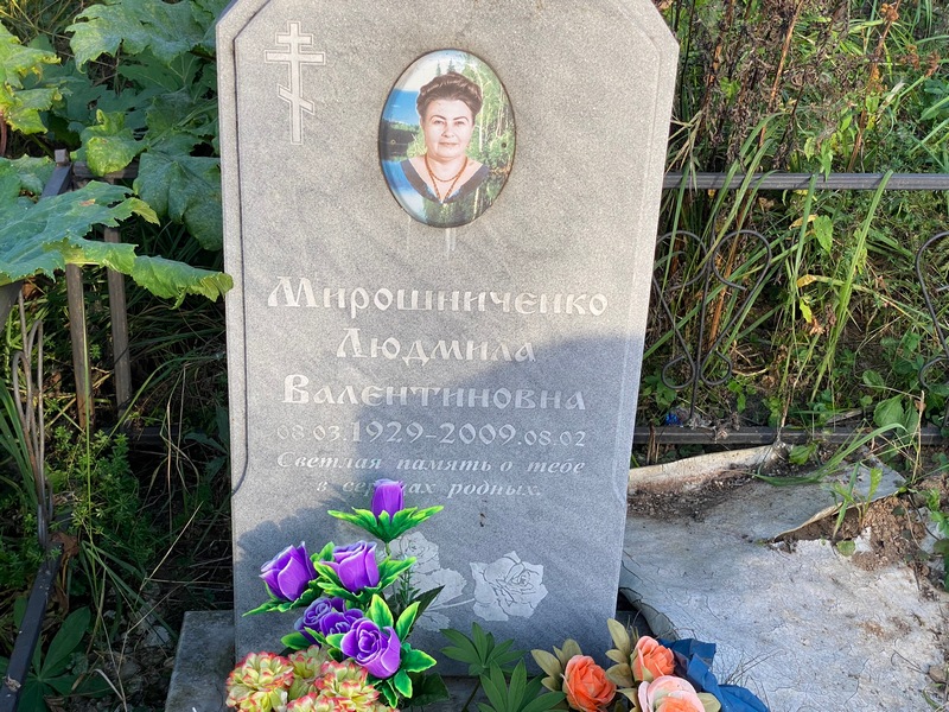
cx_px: 474
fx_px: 1426
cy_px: 356
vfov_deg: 28.0
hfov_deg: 36.8
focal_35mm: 52
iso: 20
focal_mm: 6
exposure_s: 1/393
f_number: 2
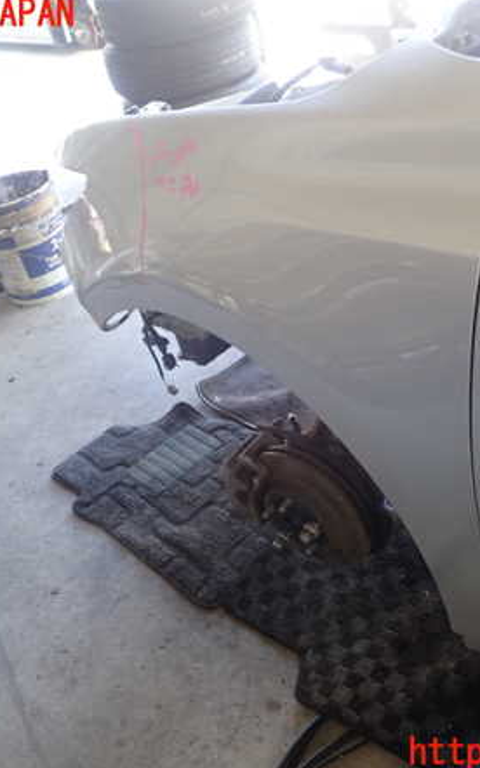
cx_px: 280
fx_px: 754
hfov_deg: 35.2
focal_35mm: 36
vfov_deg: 54.0
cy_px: 384
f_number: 2
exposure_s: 1/30
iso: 200
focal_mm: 4.5
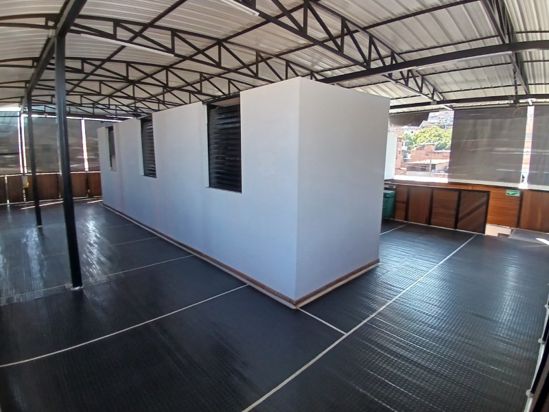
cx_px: 274
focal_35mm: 17
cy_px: 206
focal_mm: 1.4
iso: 80
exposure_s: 1/50
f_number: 2.2
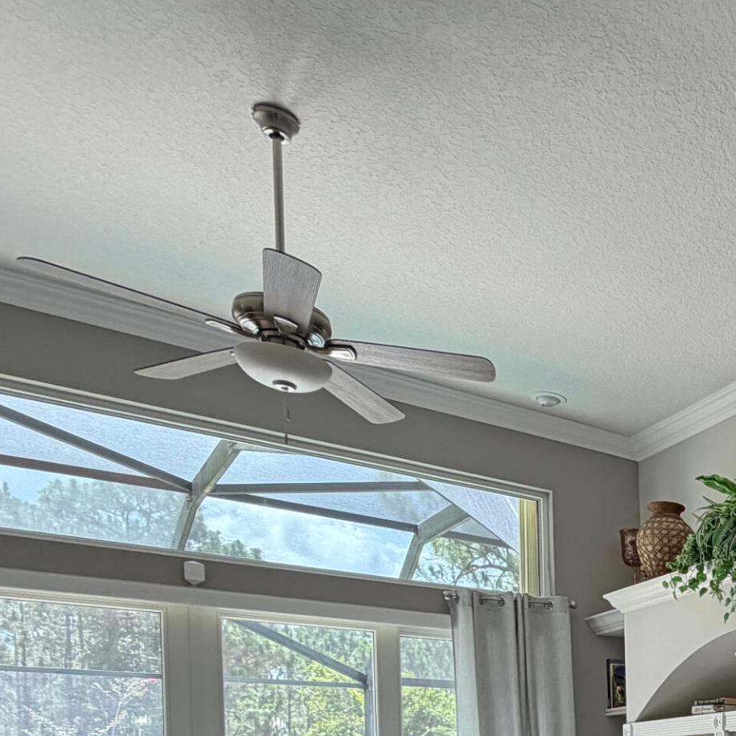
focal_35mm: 39
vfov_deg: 36.8
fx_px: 938
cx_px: 953
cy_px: 788
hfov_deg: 32.4
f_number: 2.2
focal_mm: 2.22
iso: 200
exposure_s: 1/120
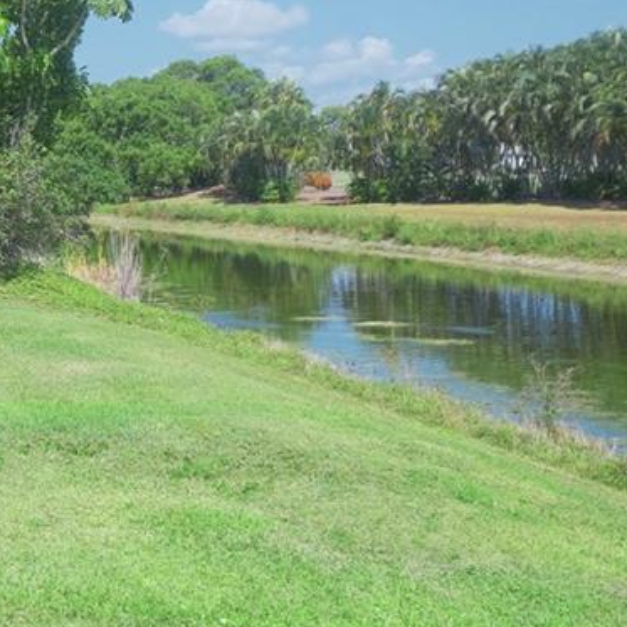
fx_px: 1721
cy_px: 141
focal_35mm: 84
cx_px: -153
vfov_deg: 20.4
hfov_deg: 19.3
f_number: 4
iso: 1000
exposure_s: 1/2000
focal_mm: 24
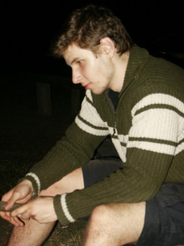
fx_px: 581
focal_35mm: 82
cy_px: 123
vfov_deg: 23.8
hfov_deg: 18.0
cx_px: 92
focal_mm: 16.29
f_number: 3.6
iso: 200
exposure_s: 1/60
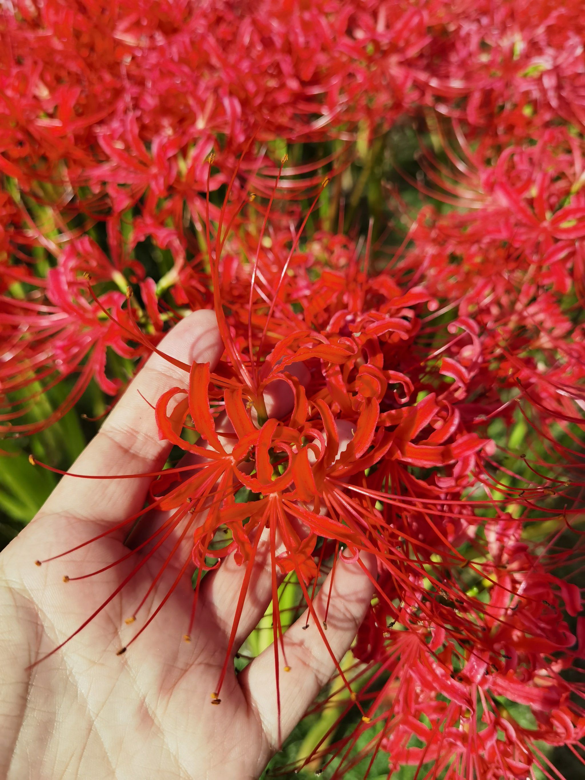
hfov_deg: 51.4
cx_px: 292
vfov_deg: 65.3
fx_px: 608
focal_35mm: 27
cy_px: 390
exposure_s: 1/5000
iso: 50
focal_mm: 6.71
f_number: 1.9
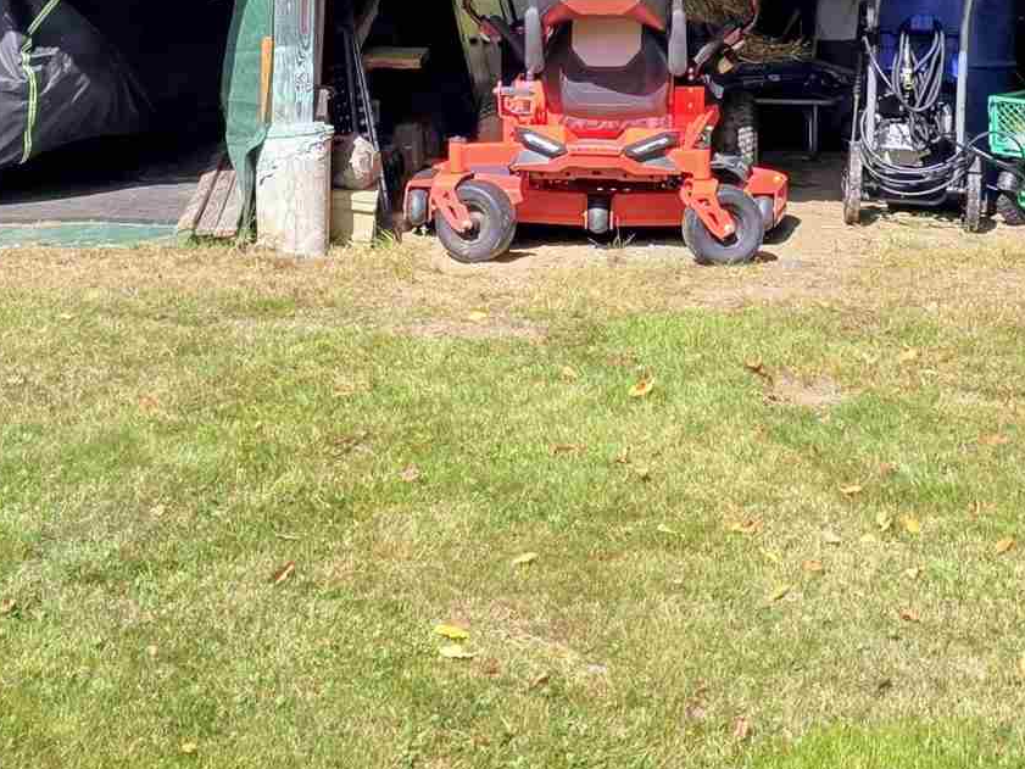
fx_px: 2488
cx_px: 587
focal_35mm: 84
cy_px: -258
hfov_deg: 23.3
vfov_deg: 16.5
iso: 80
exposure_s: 1/3168
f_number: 1.7
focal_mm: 6.3
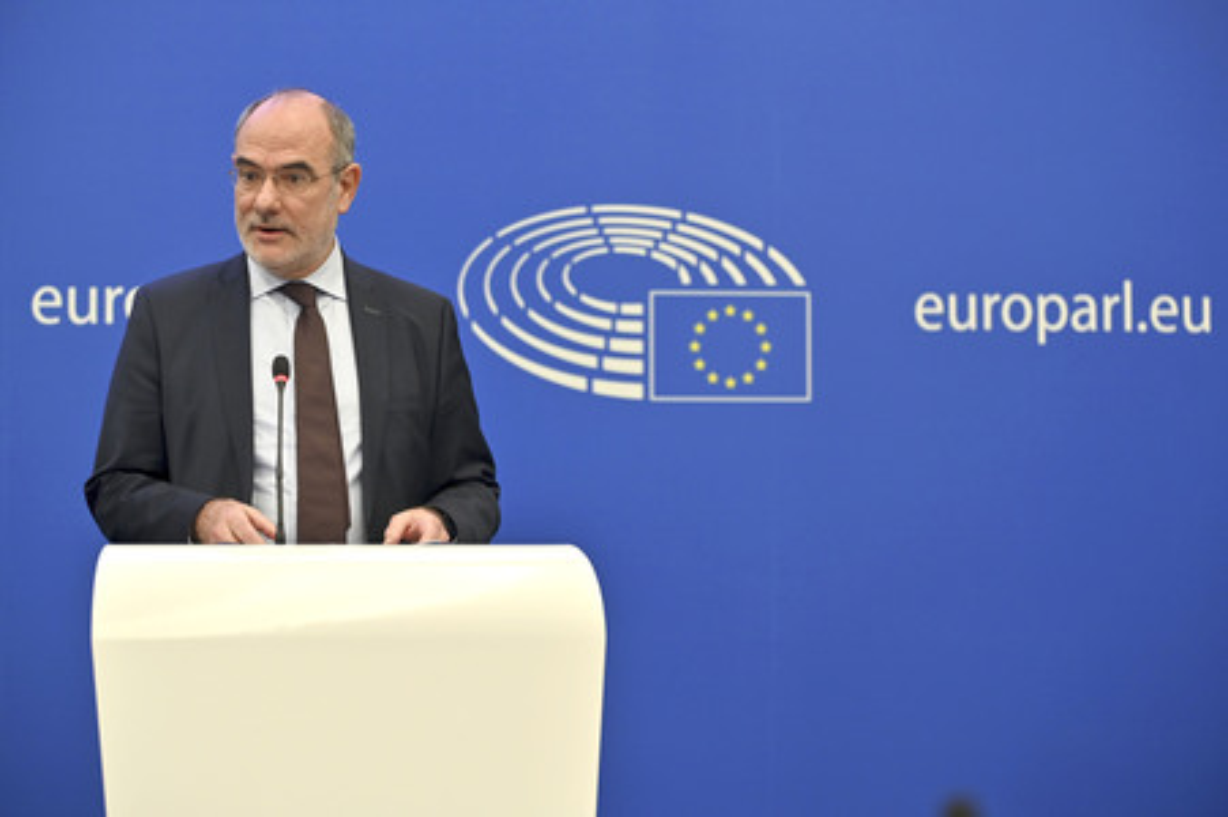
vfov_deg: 14.4
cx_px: 614
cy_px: 408
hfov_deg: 21.5
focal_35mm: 95
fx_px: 3238
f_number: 2.8
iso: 800
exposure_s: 1/250
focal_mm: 95
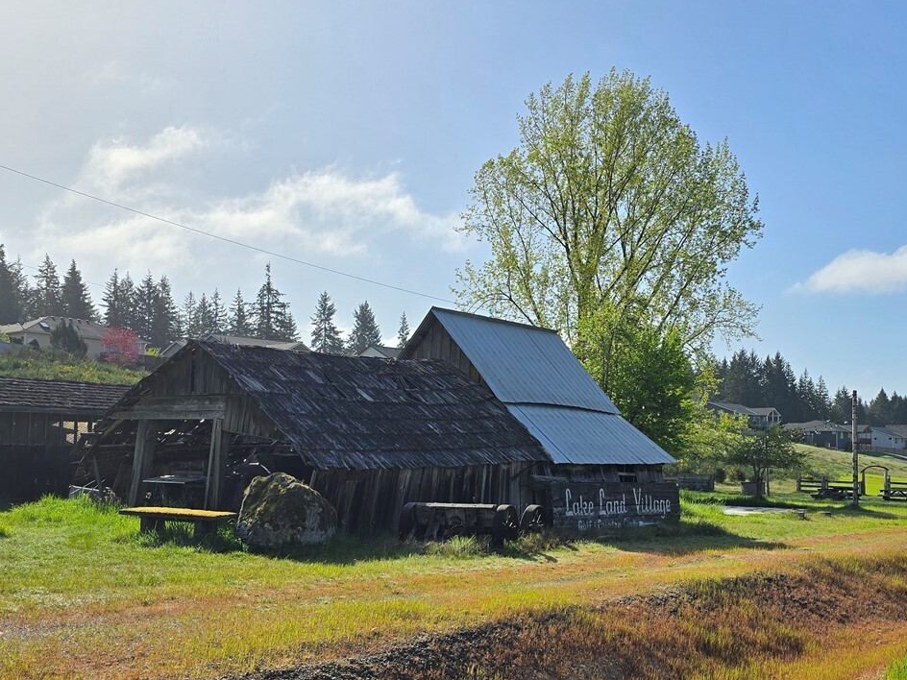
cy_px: 382
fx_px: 1022
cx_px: 592
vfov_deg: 36.8
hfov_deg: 47.2
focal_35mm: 39
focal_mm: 6.3
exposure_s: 1/1785
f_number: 1.7
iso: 12
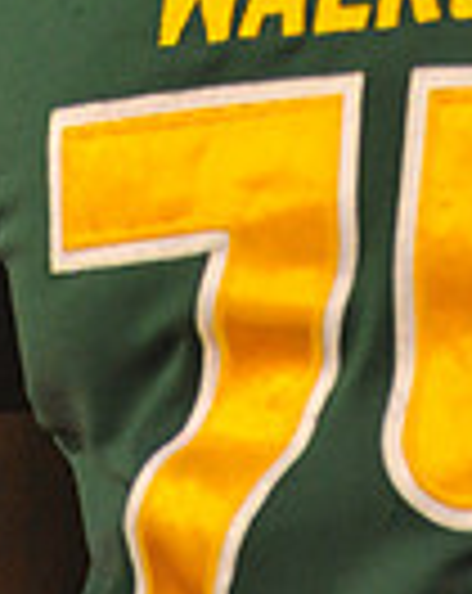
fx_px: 14491
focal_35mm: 827
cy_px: -648
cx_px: 378
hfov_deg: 1.9
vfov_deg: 2.3
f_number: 5.6
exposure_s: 1/200
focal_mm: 200
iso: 4000
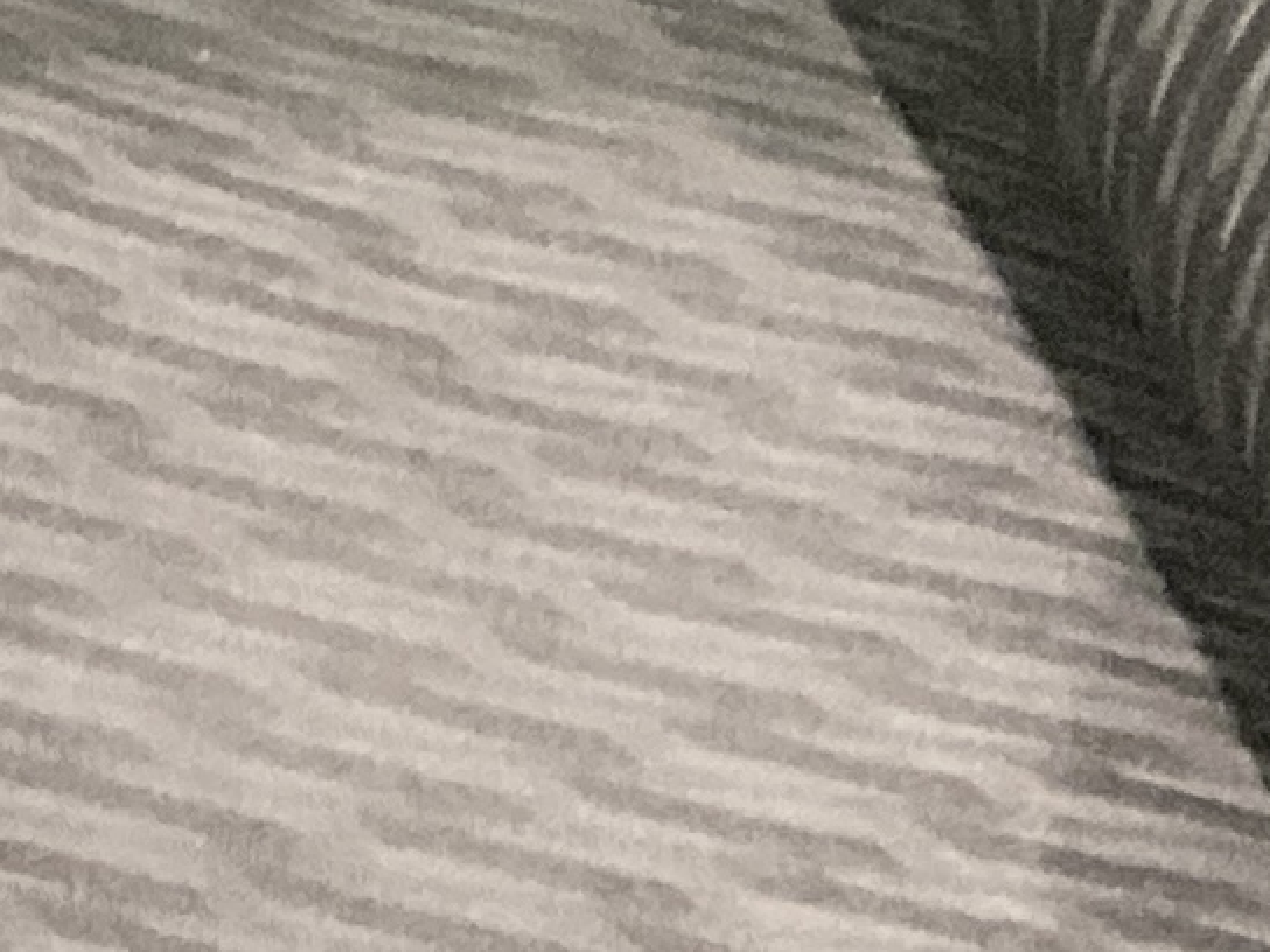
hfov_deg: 8.7
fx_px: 7888
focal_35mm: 215
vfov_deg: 6.3
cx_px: -1235
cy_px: -1899
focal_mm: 3
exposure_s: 1/30
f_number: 1.8
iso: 500
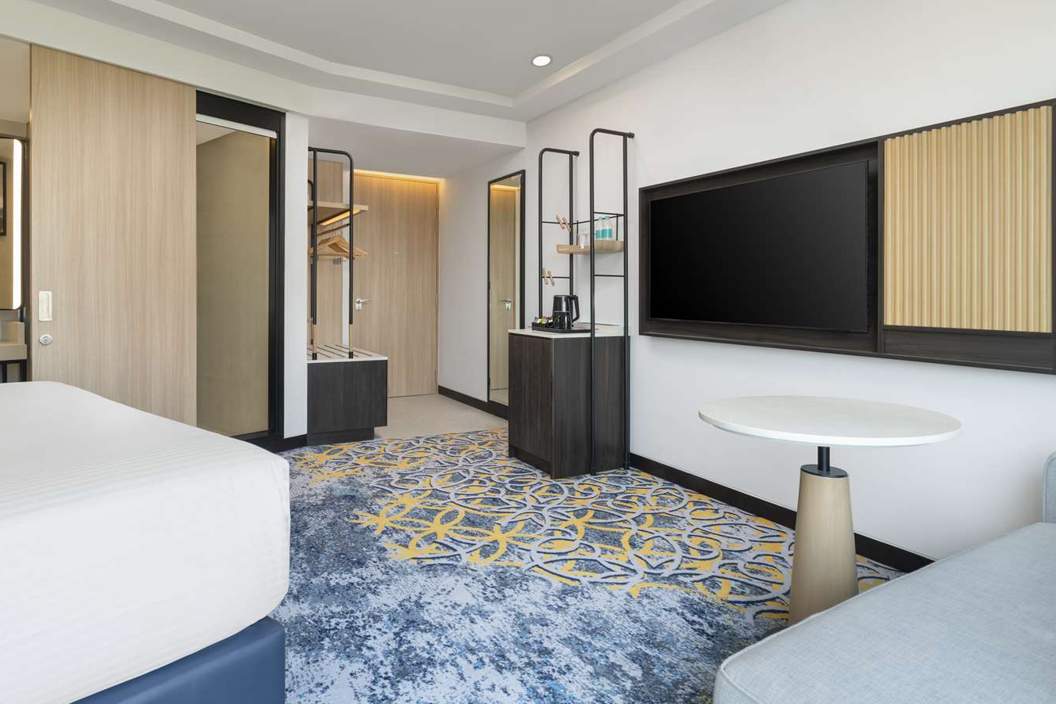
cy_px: 315
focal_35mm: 20
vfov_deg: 61.8
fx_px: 587
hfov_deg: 83.7
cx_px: 470
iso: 160
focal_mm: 18
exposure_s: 1/13
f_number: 9
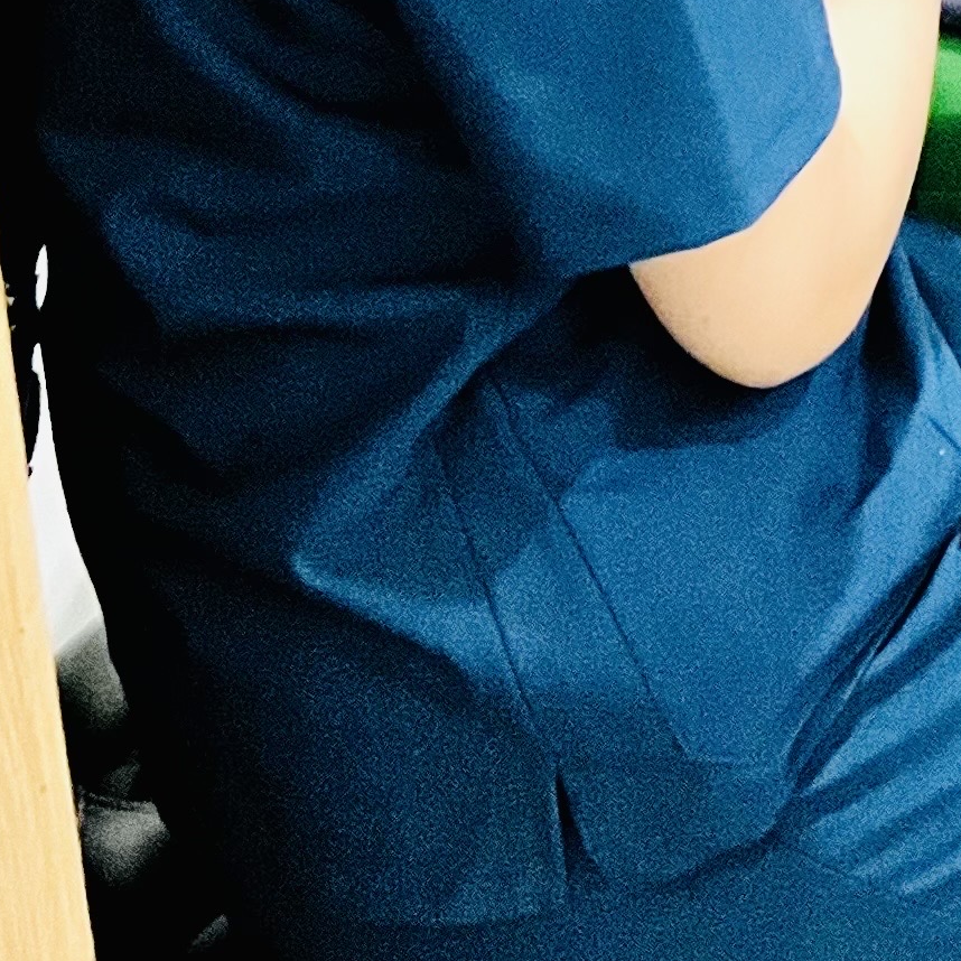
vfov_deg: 14.1
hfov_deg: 14.9
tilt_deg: -17.5
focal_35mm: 108
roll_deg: +0.0
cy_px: -839
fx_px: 3392
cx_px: 1487
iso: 320
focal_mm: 5.7
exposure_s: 1/60
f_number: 1.5
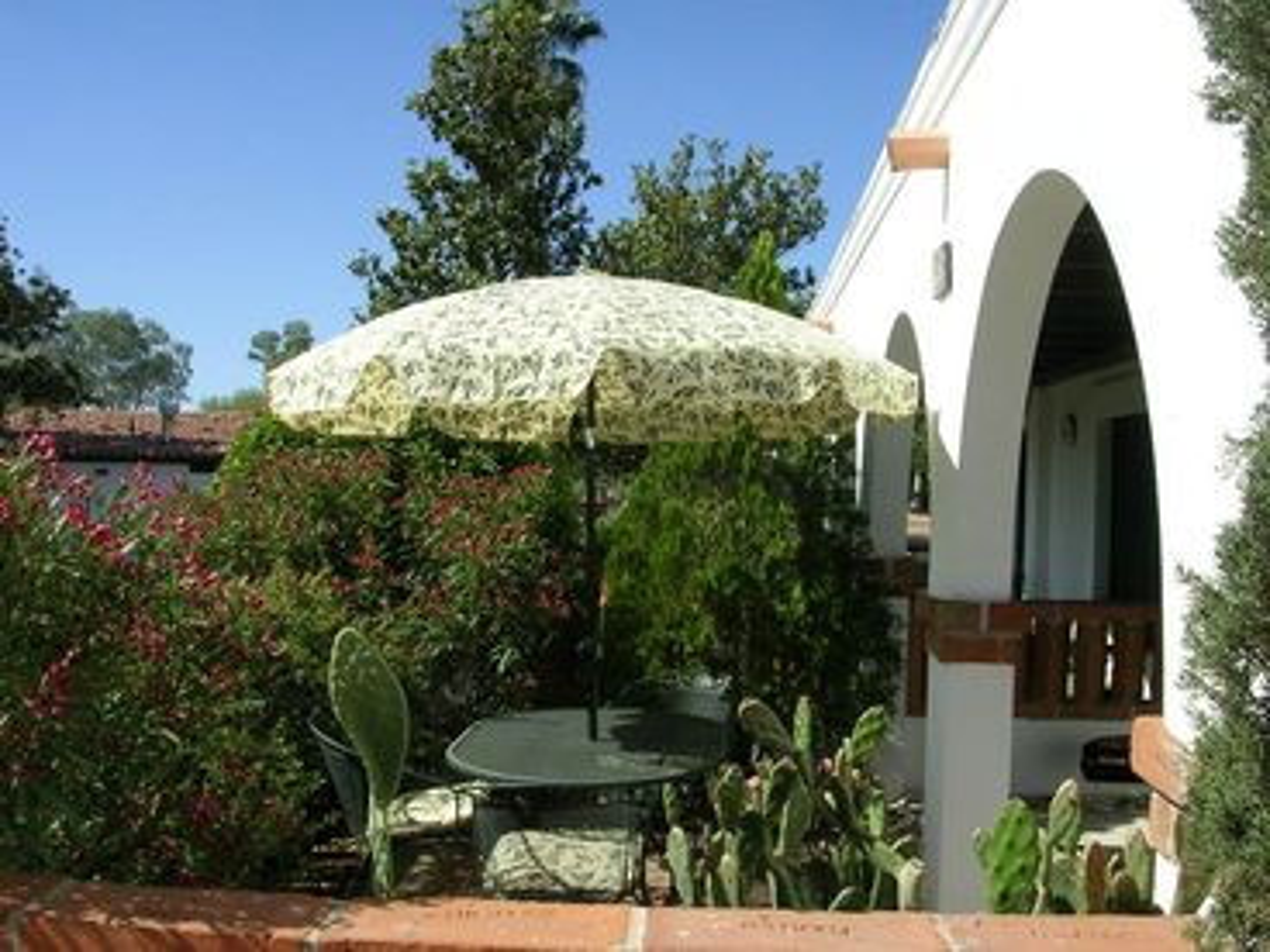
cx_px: 635
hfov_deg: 49.0
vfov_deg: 37.7
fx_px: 1394
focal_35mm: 38
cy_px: 476
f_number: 5.6
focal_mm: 5.8
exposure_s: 1/315
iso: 50
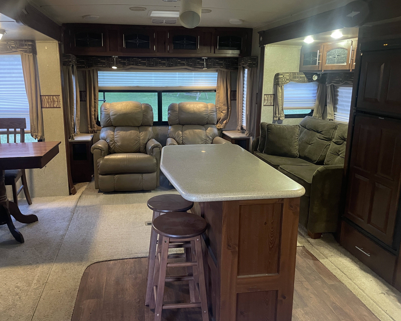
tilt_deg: -13.1
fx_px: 344
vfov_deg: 50.0
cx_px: 180
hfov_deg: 60.3
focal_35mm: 29
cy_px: 152
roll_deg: -0.1
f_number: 1.6
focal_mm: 4.2
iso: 640
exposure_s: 1/33
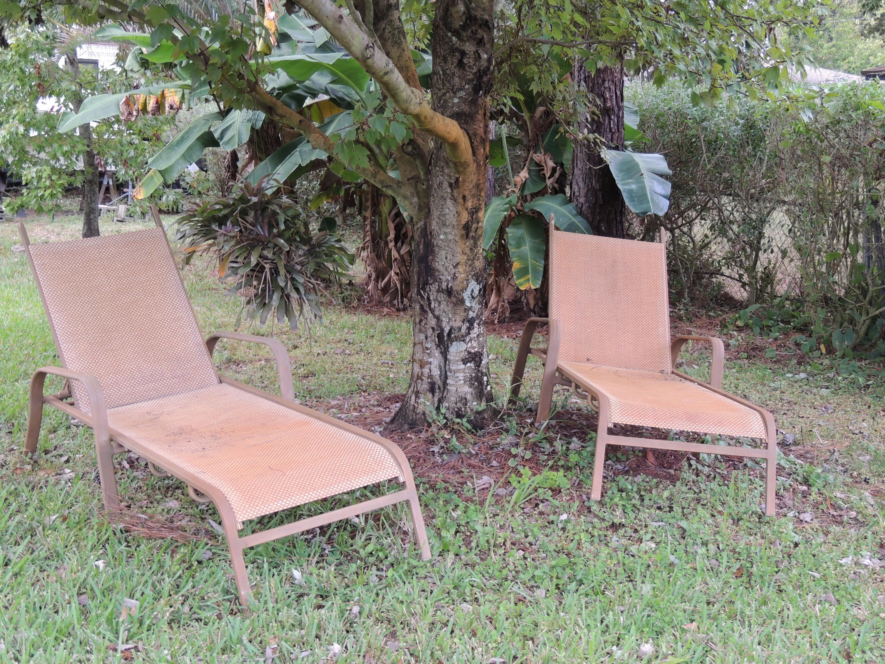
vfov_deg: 30.9
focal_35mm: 47
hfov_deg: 40.4
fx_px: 1202
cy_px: 332
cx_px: 442
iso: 180
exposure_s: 1/50
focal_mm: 8.3
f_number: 3.5
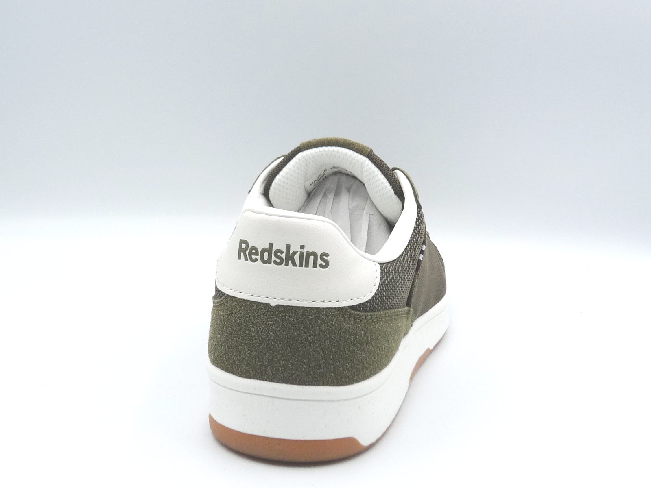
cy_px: 244
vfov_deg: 34.3
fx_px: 790
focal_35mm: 42
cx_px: 326
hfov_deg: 44.8
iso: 100
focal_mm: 4.8
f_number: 5
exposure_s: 1/200
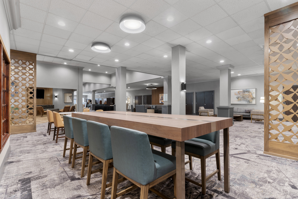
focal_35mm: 17
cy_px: 100
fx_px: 141
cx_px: 149
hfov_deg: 93.3
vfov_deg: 70.4
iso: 200
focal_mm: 17
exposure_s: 4
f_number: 11
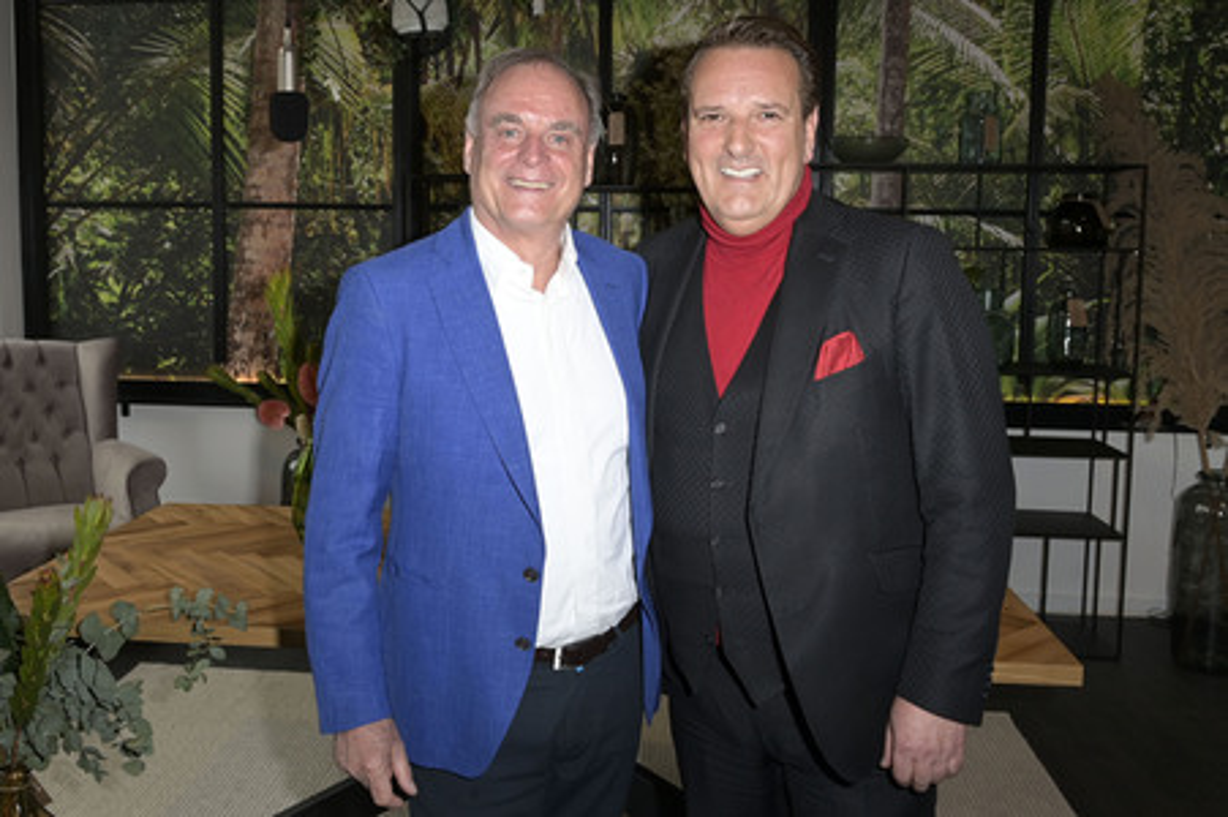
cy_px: 408
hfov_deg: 63.7
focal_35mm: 29
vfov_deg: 44.9
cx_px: 614
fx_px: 988
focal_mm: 29
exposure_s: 1/200
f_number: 6.3
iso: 800
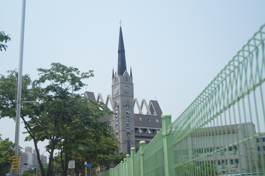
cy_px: 88
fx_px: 386
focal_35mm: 52
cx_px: 132
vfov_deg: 25.7
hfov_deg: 37.9
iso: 100
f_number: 4.5
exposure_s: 1/800
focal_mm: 35
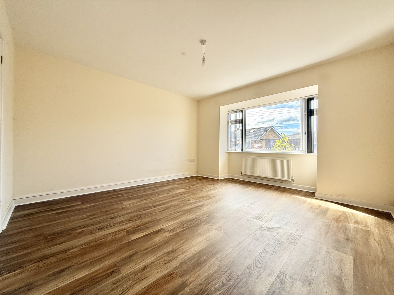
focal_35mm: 14
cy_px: 148
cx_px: 197
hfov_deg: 102.1
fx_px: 159
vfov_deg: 85.7
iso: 64
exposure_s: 1/266
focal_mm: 2.22
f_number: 2.2
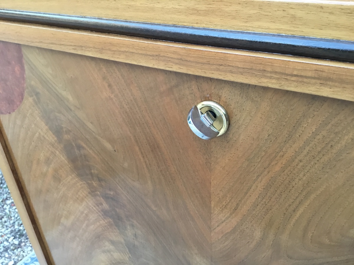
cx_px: 177
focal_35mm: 31
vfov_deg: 45.4
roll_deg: +0.2
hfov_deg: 58.4
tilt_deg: -27.6
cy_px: 132
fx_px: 317
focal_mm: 3.3
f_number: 2.4
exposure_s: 1/33
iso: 100
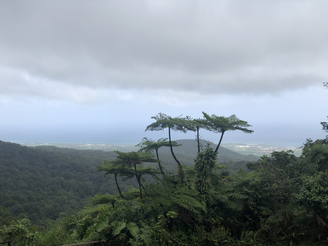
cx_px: 164
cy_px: 123
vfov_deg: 28.0
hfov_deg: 36.8
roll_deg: +1.7
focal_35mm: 52
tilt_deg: -1.2
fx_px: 493
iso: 16
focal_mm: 6
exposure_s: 1/827
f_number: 2.4
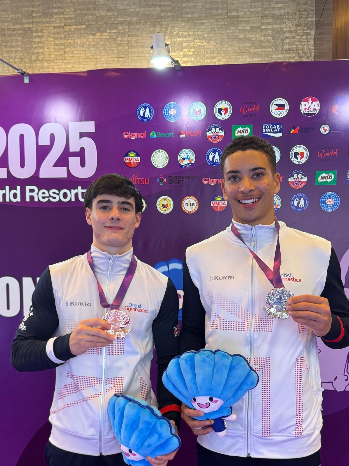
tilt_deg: -4.7
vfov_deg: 49.5
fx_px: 498
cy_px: 301
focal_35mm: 37
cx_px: 204
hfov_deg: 38.5
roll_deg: -0.1
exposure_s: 1/60
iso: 200
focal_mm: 6.76
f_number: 1.78
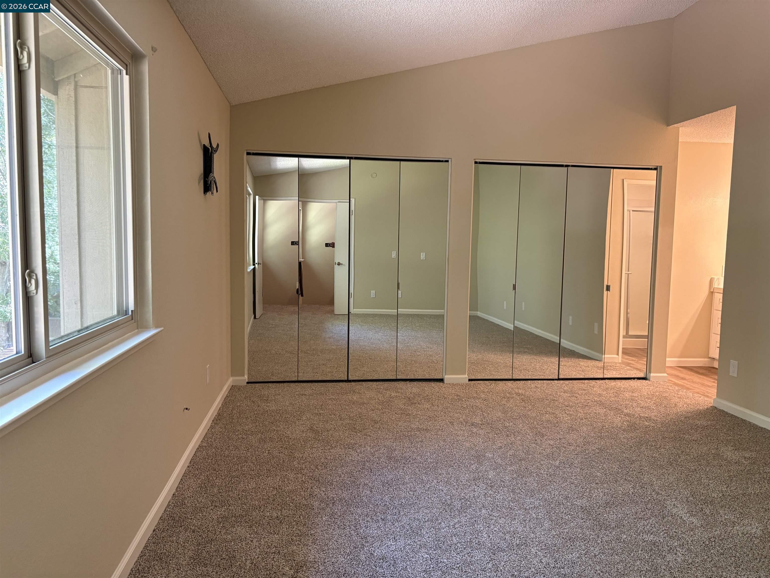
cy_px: 289
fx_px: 578
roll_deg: -0.7
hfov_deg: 67.3
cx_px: 385
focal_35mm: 26
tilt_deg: -4.4
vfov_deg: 53.1
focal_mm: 5.96
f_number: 1.6
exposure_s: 1/60
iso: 200
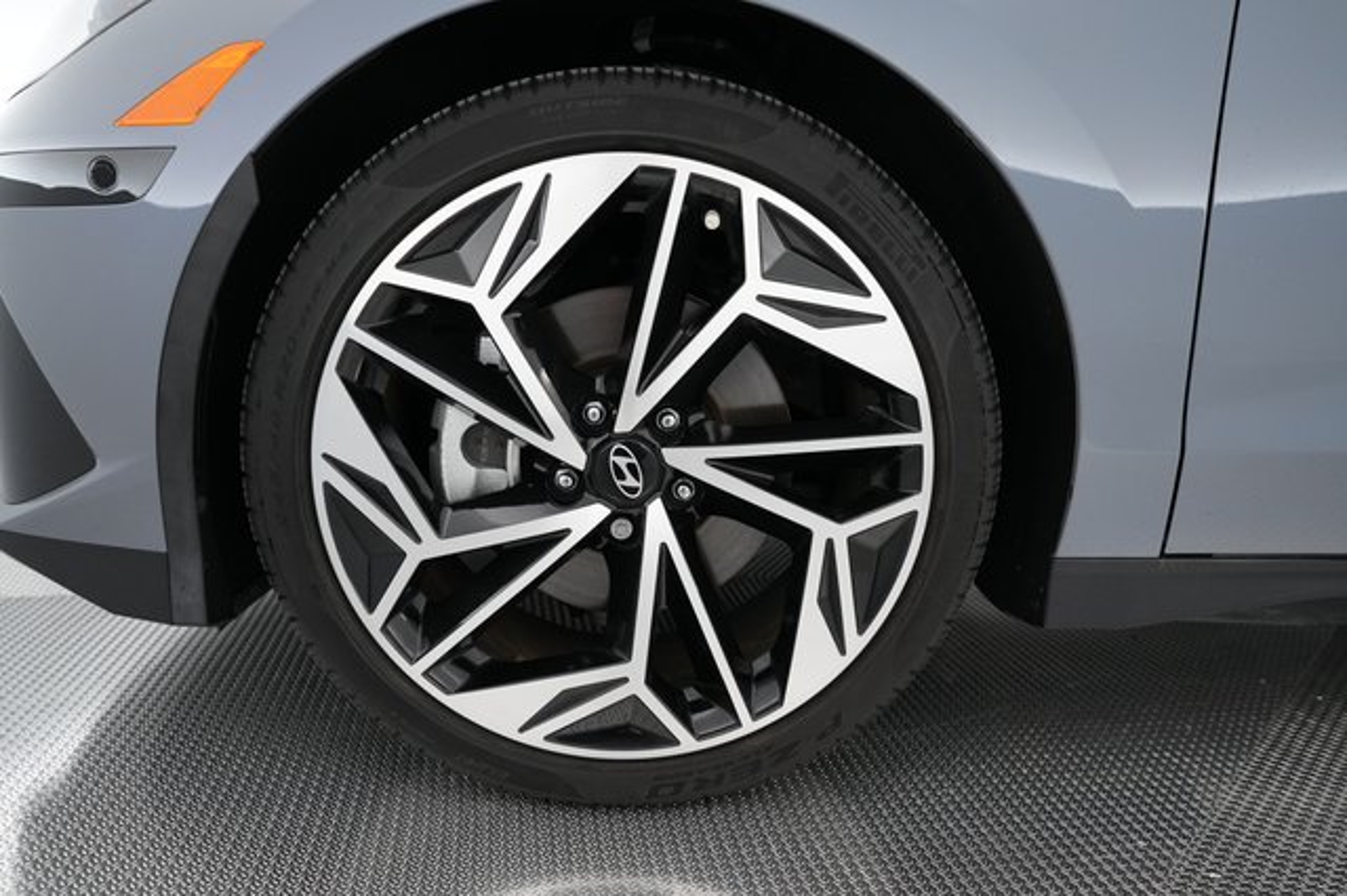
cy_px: 448
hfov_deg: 73.8
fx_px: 897
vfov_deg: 53.1
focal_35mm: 24
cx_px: 674
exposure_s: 1/250
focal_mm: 24
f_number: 2.8
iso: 3200
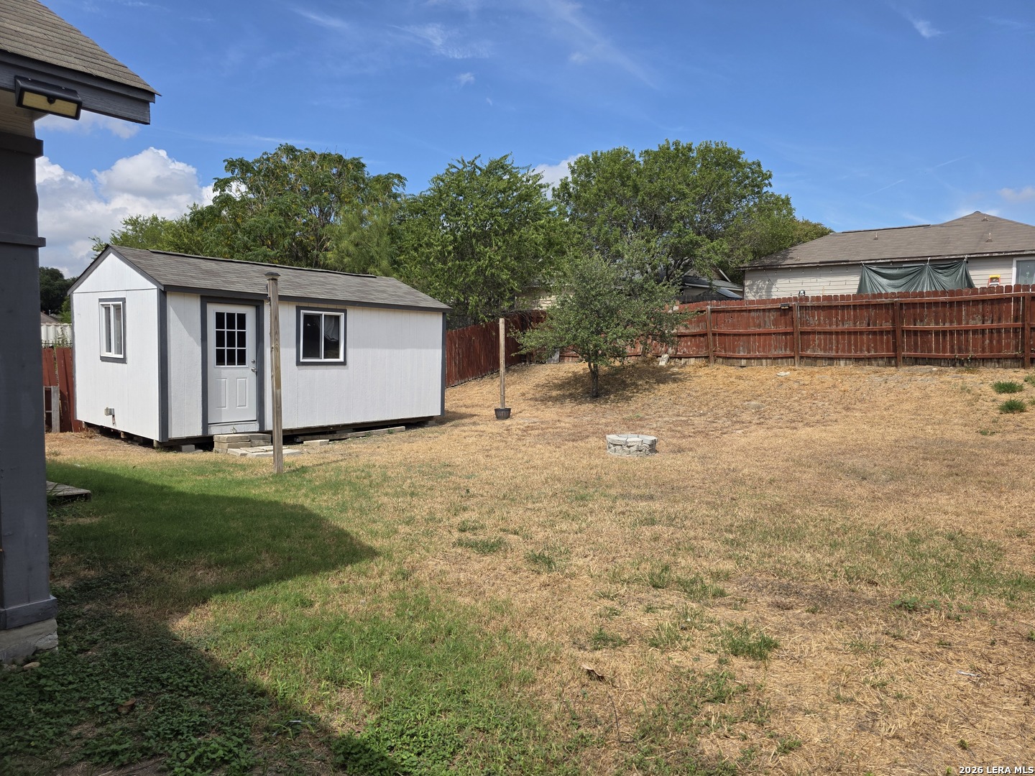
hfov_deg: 73.9
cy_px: 388
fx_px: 688
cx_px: 518
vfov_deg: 58.9
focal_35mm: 23
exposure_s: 1/6150
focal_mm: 6.3
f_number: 1.7
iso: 80
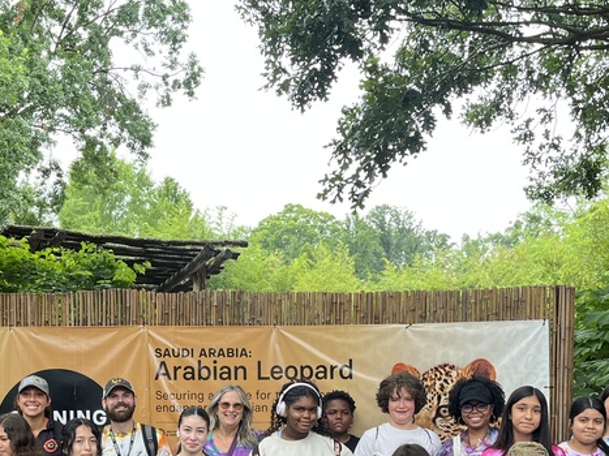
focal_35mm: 57
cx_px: 223
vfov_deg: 24.4
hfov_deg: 33.6
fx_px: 1003
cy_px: 464
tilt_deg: -3.5
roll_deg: -0.2
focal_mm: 5.1
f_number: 1.6
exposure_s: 1/248
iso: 50
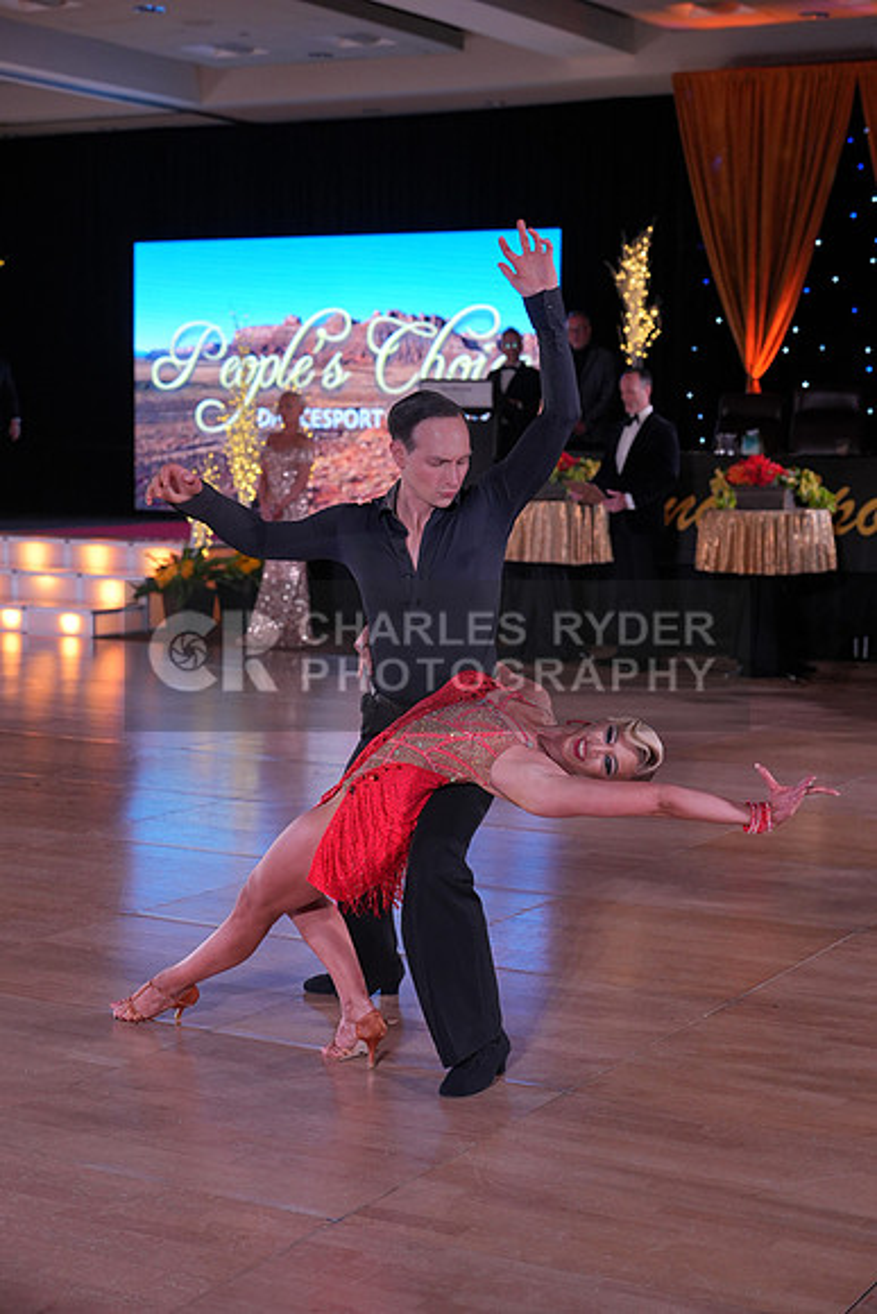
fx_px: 2264
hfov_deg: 21.9
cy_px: 657
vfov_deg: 32.4
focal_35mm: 62
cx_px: 438
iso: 1000
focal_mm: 62
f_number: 4
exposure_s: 1/400
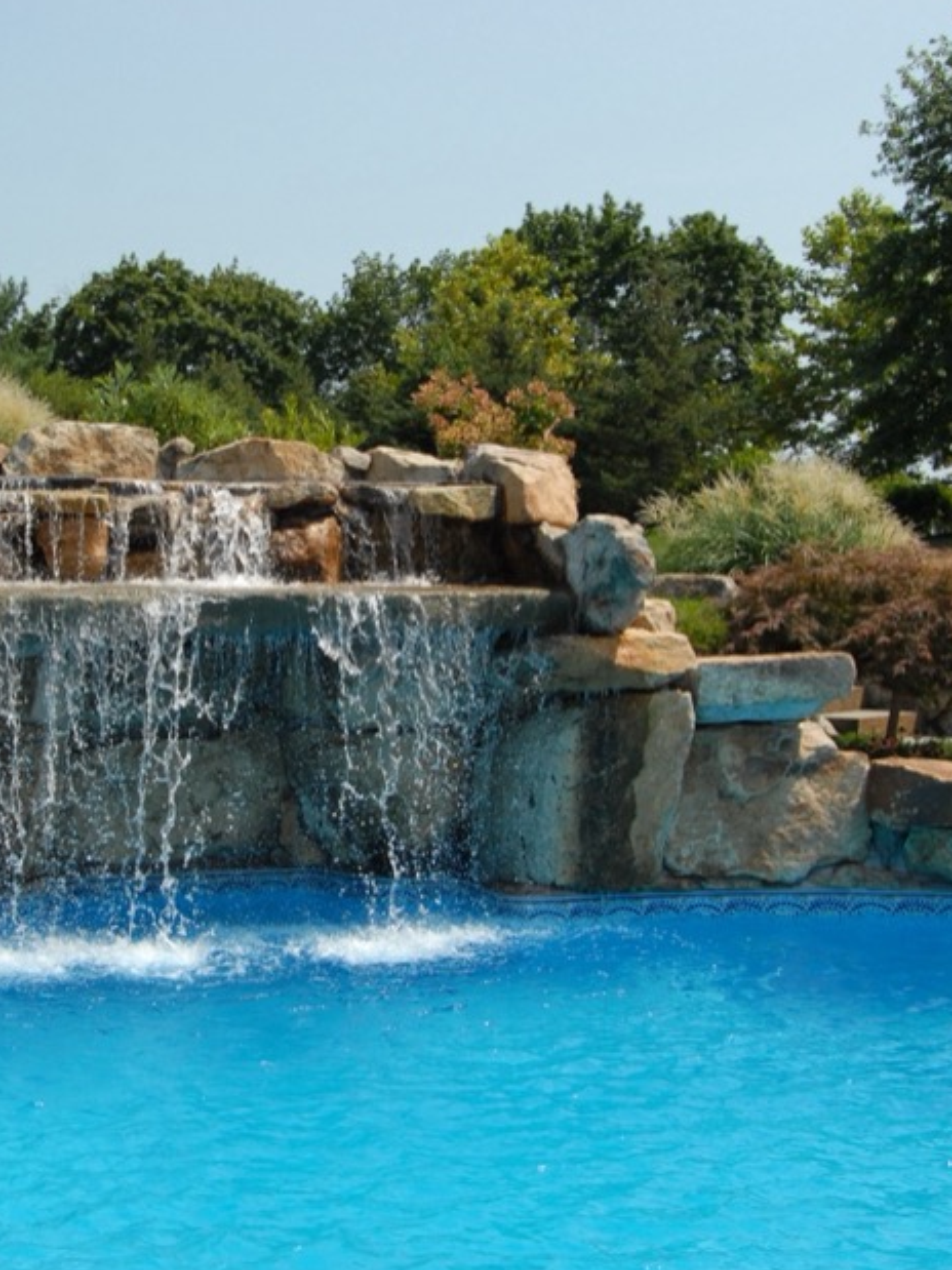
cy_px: 617
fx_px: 2054
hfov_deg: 25.9
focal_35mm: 56
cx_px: 283
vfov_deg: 34.4
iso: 400
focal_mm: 24
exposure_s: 1/2000
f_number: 5.6
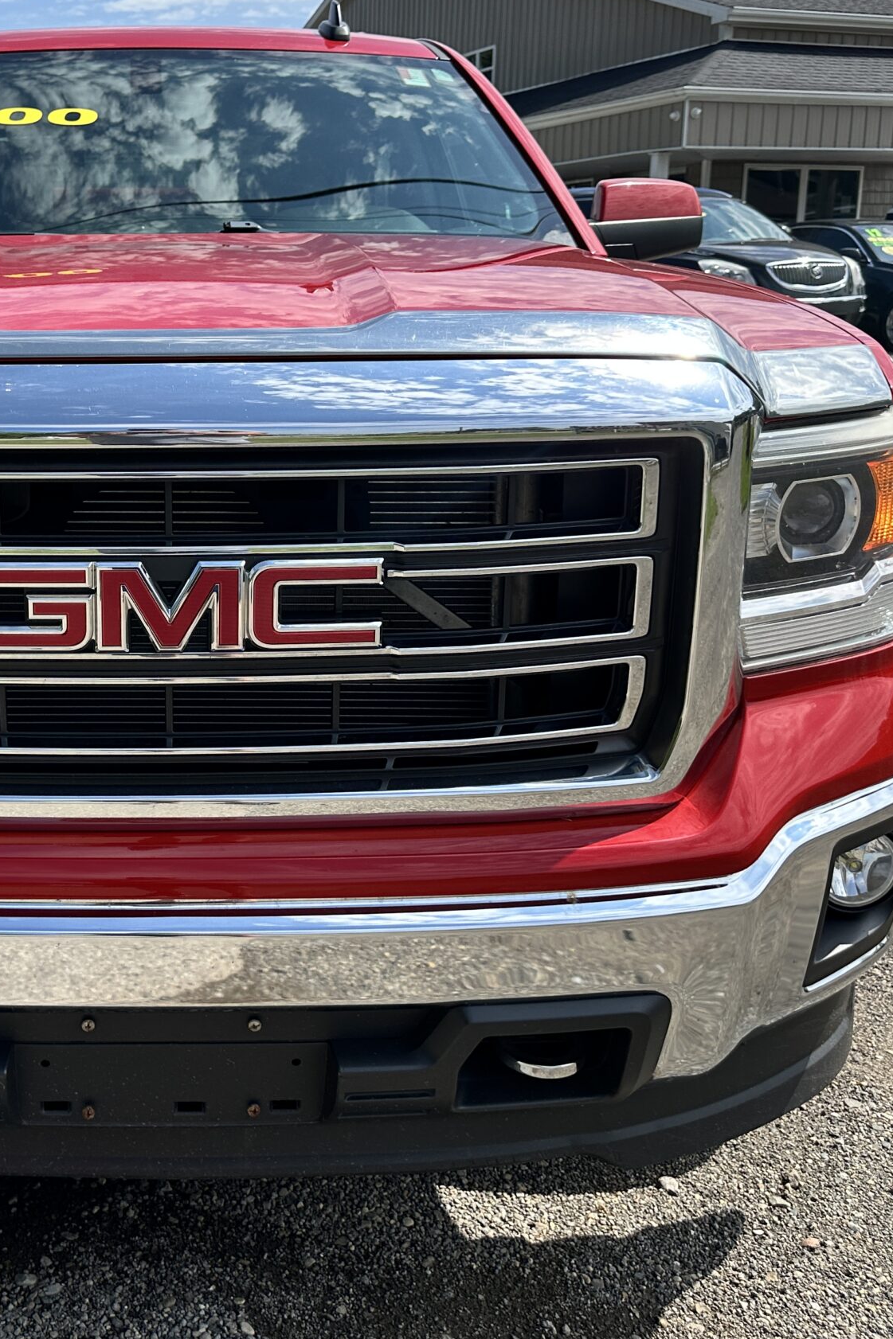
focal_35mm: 38
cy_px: 580
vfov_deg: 50.6
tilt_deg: -12.0
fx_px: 1414
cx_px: 120
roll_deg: +0.1
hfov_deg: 33.5
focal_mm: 6.86
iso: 80
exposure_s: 1/3861
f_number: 1.78
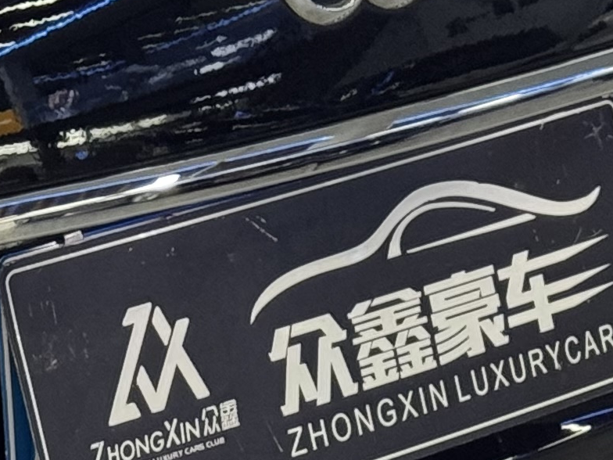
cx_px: -909
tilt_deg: -21.5
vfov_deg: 6.0
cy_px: 484
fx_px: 4374
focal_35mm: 247
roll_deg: -1.1
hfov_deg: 7.4
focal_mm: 6.76
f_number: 1.78
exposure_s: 1/50
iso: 125
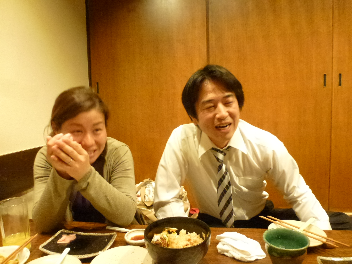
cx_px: 176
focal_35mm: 24
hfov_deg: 71.6
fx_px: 244
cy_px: 132
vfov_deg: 56.8
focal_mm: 4.3
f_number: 3.3
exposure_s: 1/8
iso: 800
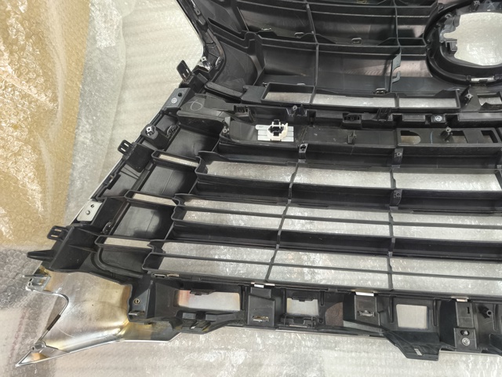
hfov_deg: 73.9
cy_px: 188
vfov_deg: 58.9
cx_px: 251
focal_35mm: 23
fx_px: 334
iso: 250
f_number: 1.7
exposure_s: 1/50
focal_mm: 5.35
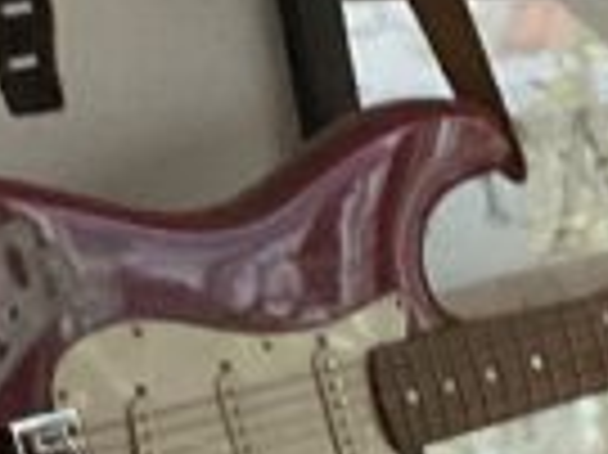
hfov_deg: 7.1
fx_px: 4141
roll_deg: +3.2
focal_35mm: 236
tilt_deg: -19.7
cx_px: 2112
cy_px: 1488
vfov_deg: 5.8
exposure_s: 1/60
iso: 100
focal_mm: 3.3
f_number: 2.4
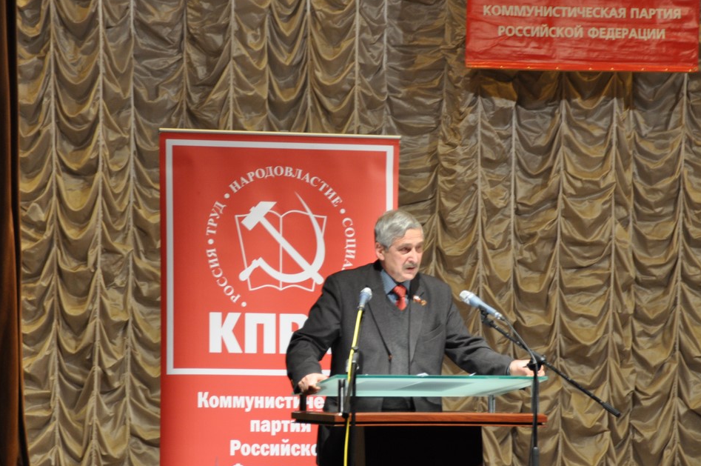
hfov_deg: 8.7
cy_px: 242
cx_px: 366
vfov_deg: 5.8
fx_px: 4629
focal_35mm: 238
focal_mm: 130
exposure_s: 1/40
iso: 800
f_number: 5.6
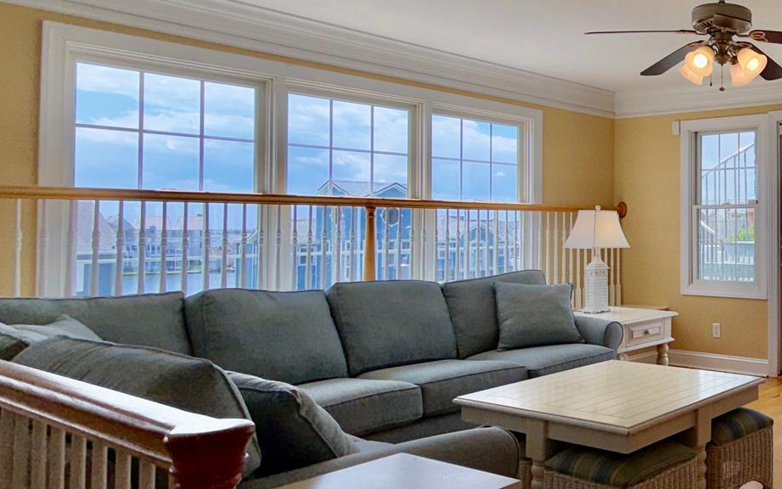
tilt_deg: +1.5
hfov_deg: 47.4
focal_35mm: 33
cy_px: 204
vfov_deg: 38.2
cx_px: 796
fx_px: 703
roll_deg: +1.3
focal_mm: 2.22
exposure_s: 1/596
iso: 16
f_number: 2.2
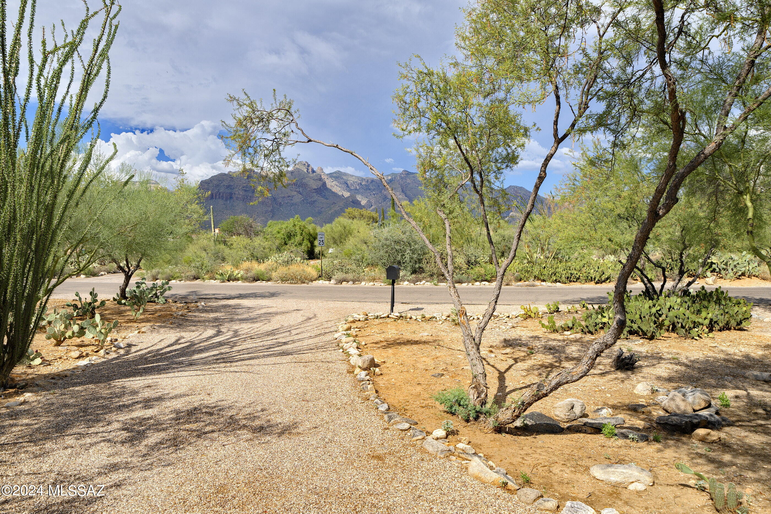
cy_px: 257
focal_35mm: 24
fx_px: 514
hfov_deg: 73.8
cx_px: 386
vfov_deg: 53.1
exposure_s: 1/250
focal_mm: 24
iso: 100
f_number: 9
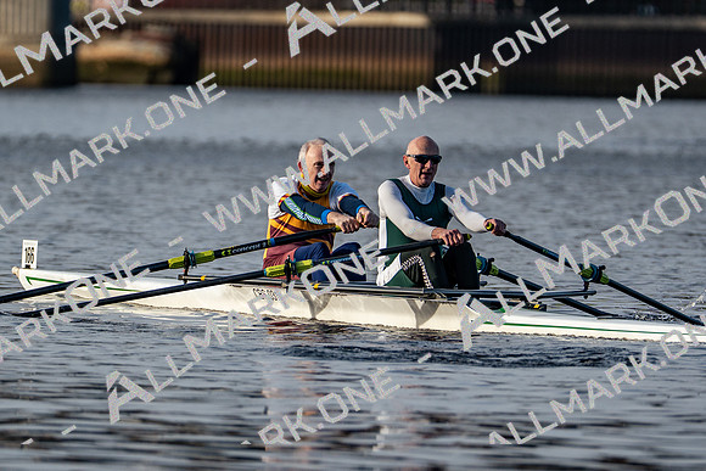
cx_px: 353
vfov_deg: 2.2
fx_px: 12083
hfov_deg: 3.3
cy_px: 236
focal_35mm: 616
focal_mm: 411
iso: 640
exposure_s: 1/2000
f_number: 6.3
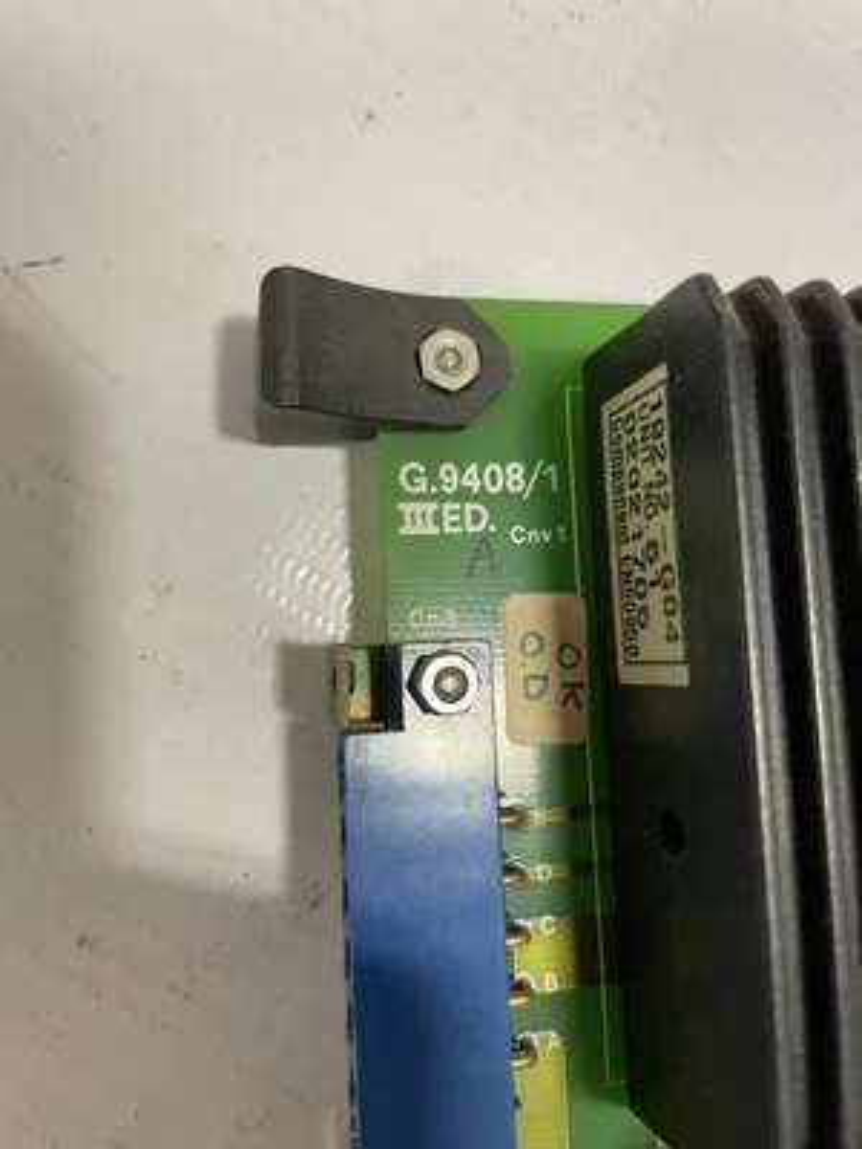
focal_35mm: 26
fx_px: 863
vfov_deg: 67.3
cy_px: 574
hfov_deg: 53.1
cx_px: 431
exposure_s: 1/60
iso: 400
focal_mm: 4.2
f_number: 1.6
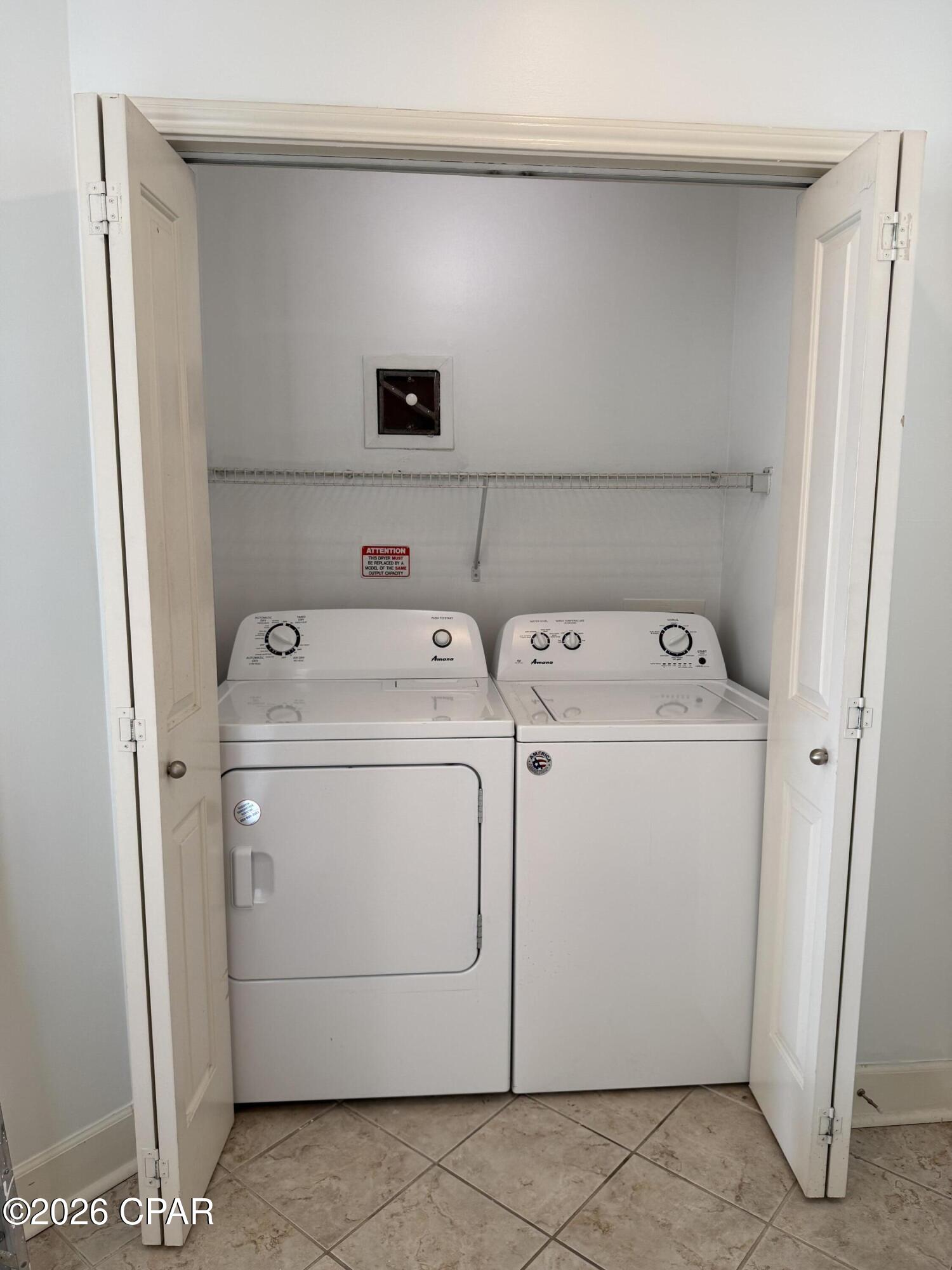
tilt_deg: -8.7
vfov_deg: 71.6
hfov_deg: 56.8
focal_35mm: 24
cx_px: 476
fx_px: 880
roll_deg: -0.9
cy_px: 635
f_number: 1.78
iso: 100
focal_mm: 6.76
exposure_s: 1/120
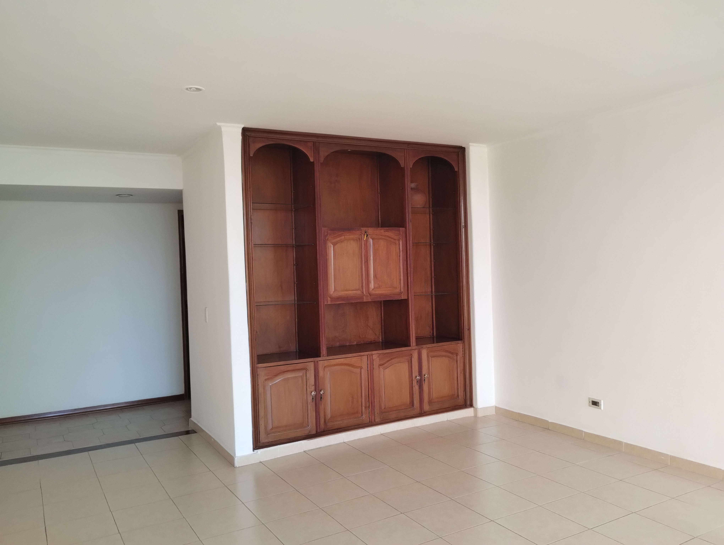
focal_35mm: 28
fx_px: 586
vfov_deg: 49.9
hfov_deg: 63.4
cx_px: 362
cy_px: 272
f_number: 1.8
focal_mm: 4.27
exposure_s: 1/60
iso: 409
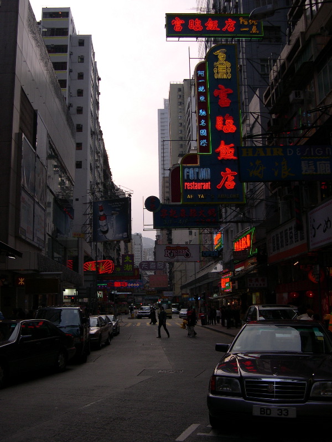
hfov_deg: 37.7
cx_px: 166
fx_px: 486
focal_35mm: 38
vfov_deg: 49.0
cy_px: 221
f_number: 2.8
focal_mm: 8
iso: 100
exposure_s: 1/414
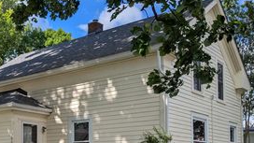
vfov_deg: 21.4
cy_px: 146
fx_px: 364
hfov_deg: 37.3
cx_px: 57
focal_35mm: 54
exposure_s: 1/2924
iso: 54
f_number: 1.73
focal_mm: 4.38
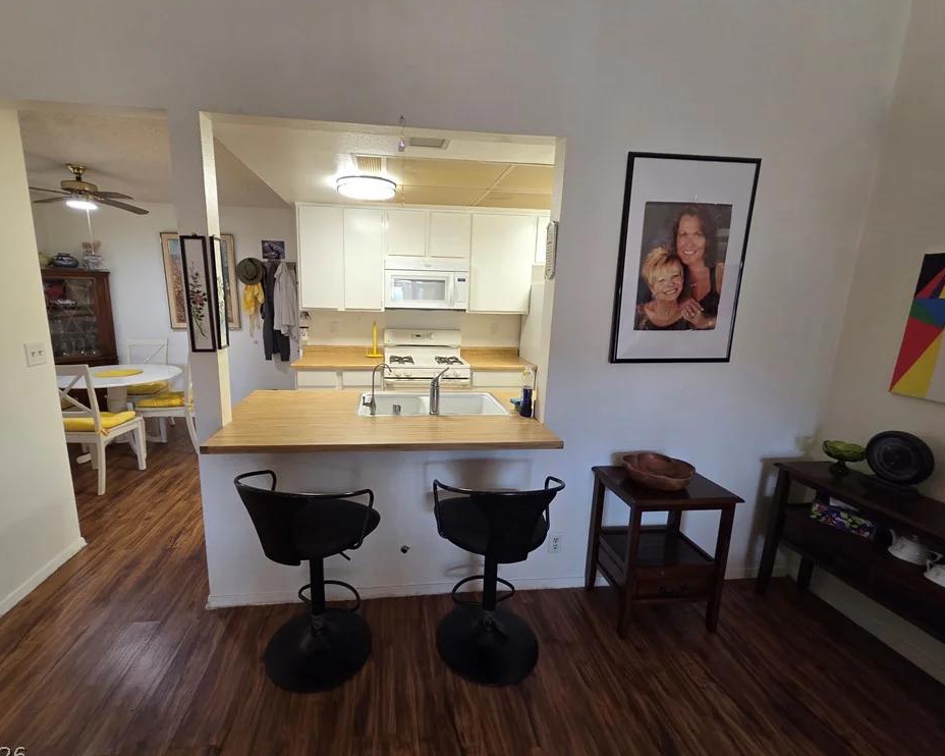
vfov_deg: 88.0
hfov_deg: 100.5
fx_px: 391
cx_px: 437
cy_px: 381
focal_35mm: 14
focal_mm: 2.2
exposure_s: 1/60
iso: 160
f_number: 2.2
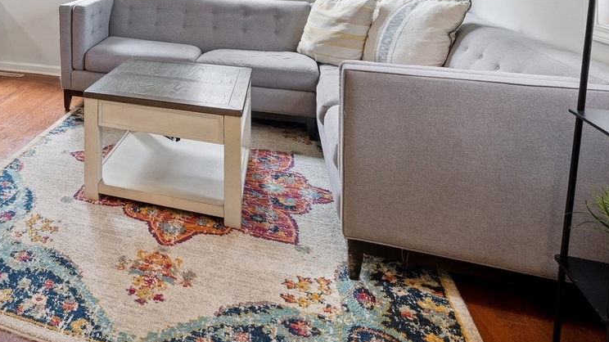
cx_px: 52
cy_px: -55
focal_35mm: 32
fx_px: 517
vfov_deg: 31.5
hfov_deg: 52.9
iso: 200
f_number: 9.5
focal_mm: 14
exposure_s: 1/8
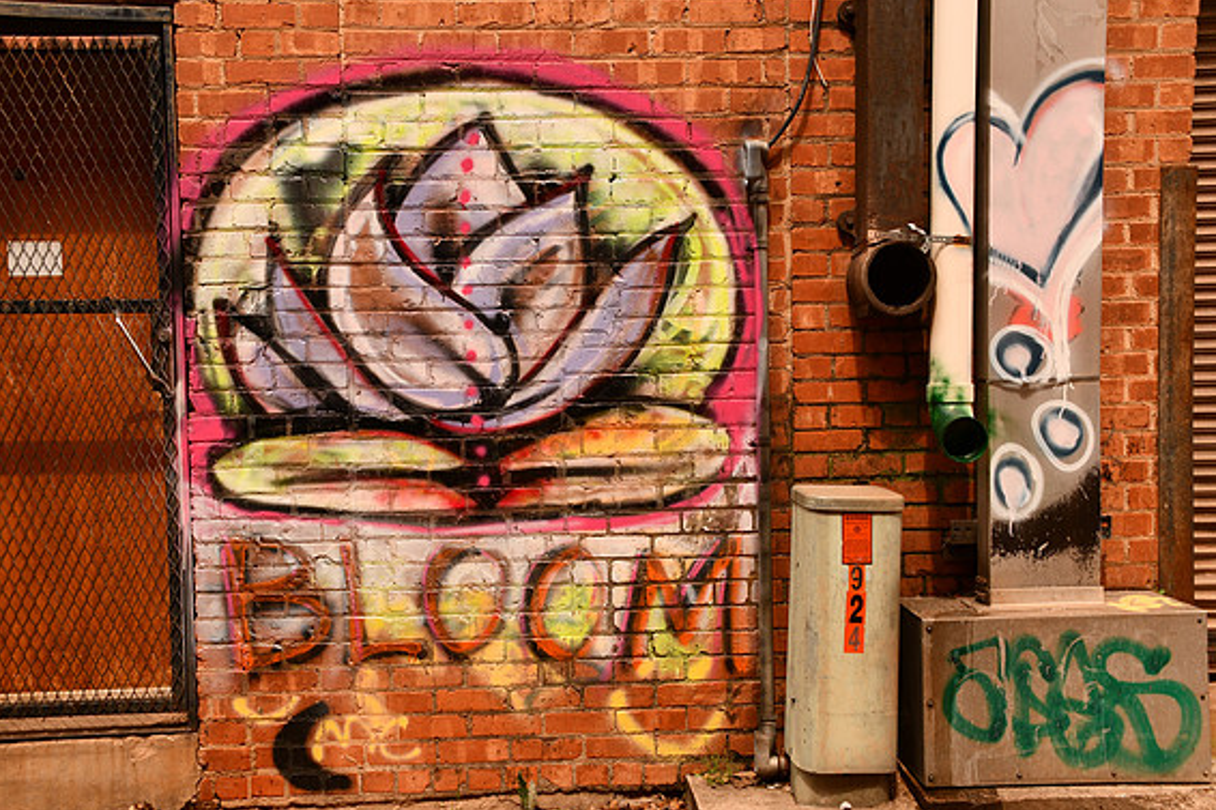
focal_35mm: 40
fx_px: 1351
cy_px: 407
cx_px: 597
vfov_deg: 33.4
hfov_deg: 48.5
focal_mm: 26
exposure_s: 1/160
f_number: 8
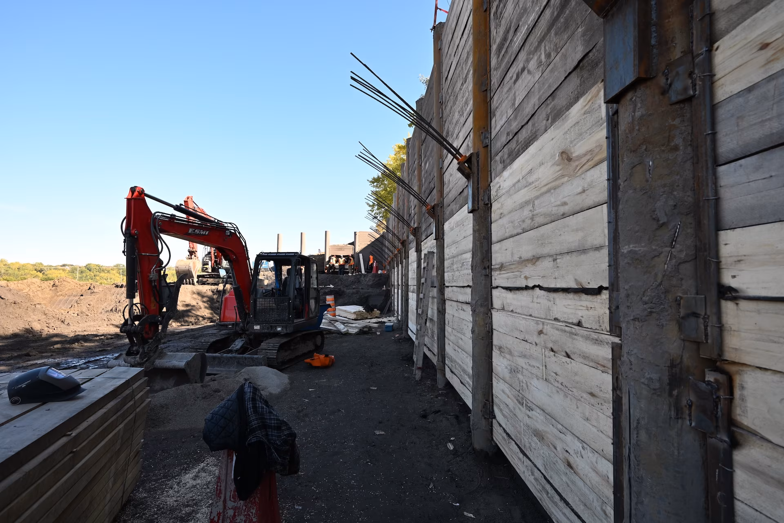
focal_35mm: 16
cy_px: 262
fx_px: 359
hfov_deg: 95.0
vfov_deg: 72.1
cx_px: 392
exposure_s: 1/250
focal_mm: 16.5
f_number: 5.6
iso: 160
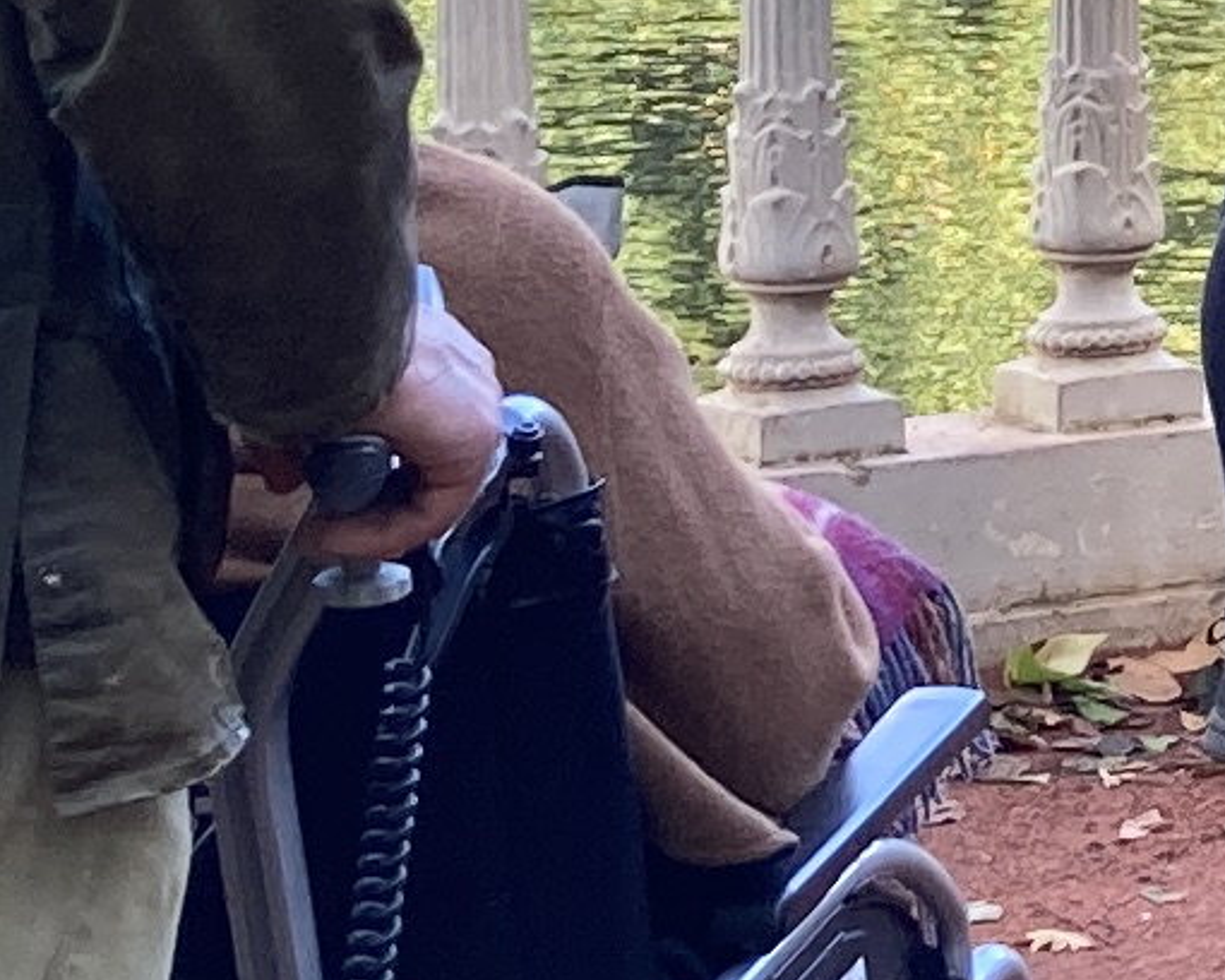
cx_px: 2801
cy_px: -411
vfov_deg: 7.1
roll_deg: -1.0
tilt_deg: -4.0
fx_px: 7831
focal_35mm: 216
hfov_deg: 8.3
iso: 20
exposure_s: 1/150
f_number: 1.8
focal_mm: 3.99
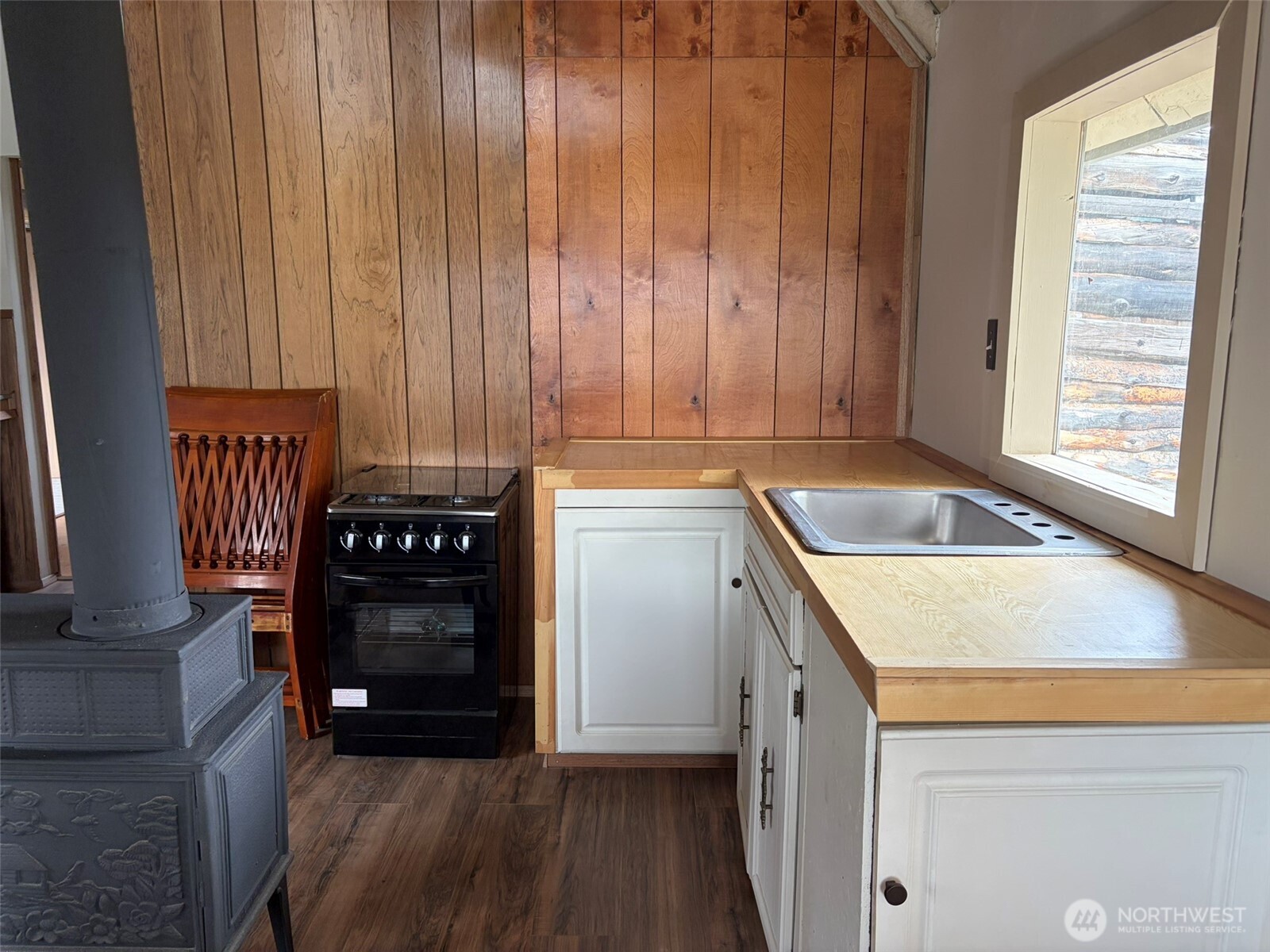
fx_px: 954
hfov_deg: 67.3
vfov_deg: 53.1
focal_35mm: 26
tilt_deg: -9.6
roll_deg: +1.2
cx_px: 635
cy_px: 476
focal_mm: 5.96
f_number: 1.6
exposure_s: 1/85
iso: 125
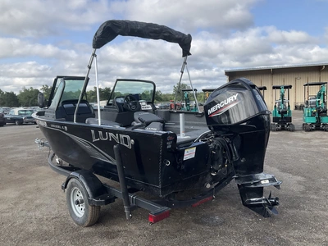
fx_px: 275
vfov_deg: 48.2
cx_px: 164
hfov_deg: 61.7
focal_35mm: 29
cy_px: 123
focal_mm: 3
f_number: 1.8
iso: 25
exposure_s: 1/1279
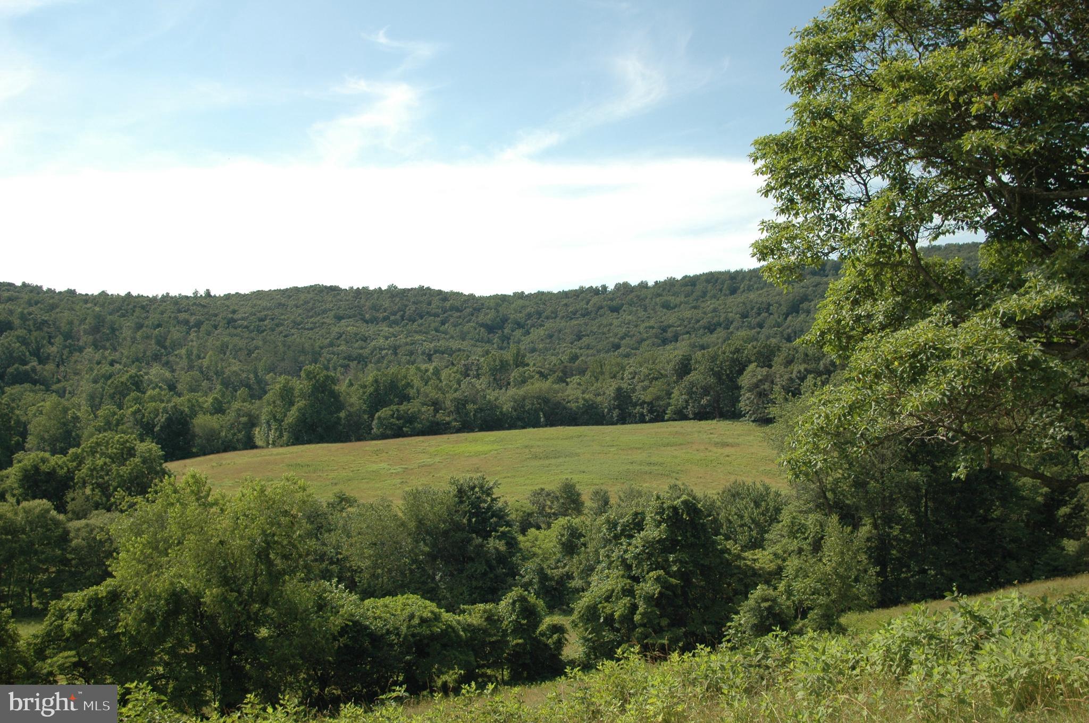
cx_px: 544
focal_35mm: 36
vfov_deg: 36.8
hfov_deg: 53.2
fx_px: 1088
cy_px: 362
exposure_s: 1/500
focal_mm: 24
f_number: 6.3
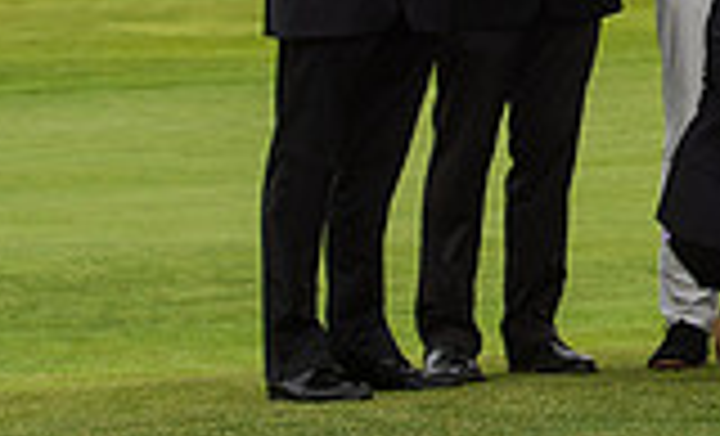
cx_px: 1242
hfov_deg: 7.3
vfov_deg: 4.5
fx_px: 5468
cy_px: -342
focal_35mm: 281
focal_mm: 70
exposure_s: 1/250
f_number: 7.1
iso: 500
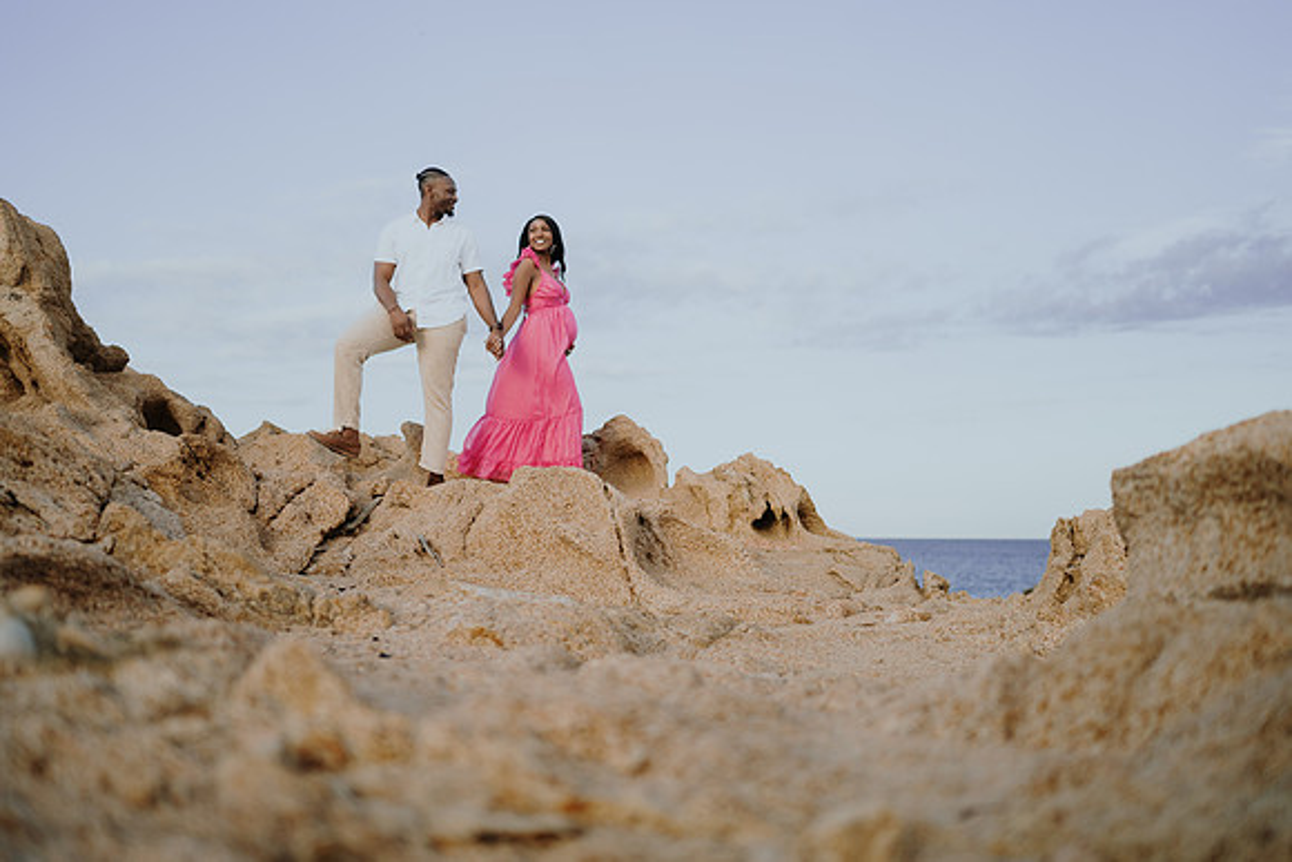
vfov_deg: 37.7
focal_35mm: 35
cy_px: 431
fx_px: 1264
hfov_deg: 54.1
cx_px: 646
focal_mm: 35
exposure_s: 1/3200
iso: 100
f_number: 1.8
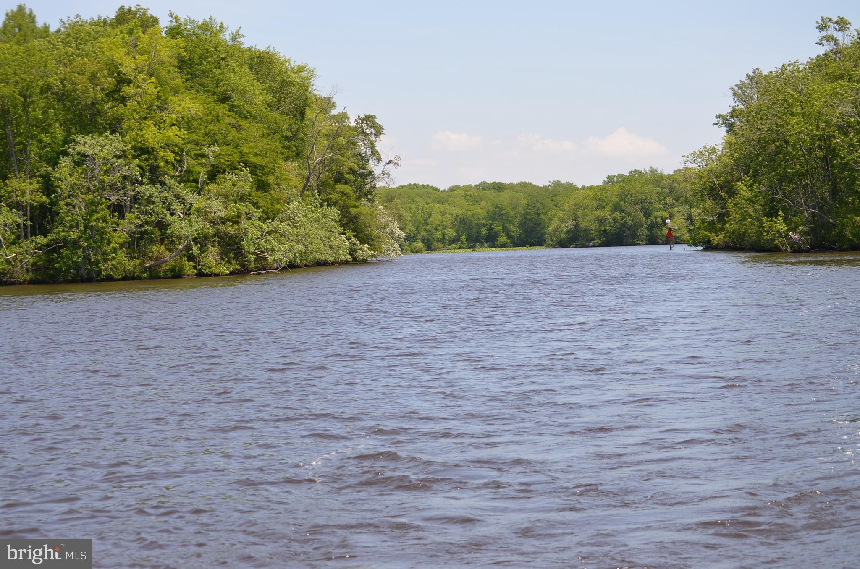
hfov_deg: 24.7
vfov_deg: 16.5
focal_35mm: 82
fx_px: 1967
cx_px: 430
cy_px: 284
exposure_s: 1/250
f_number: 8
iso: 100
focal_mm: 55
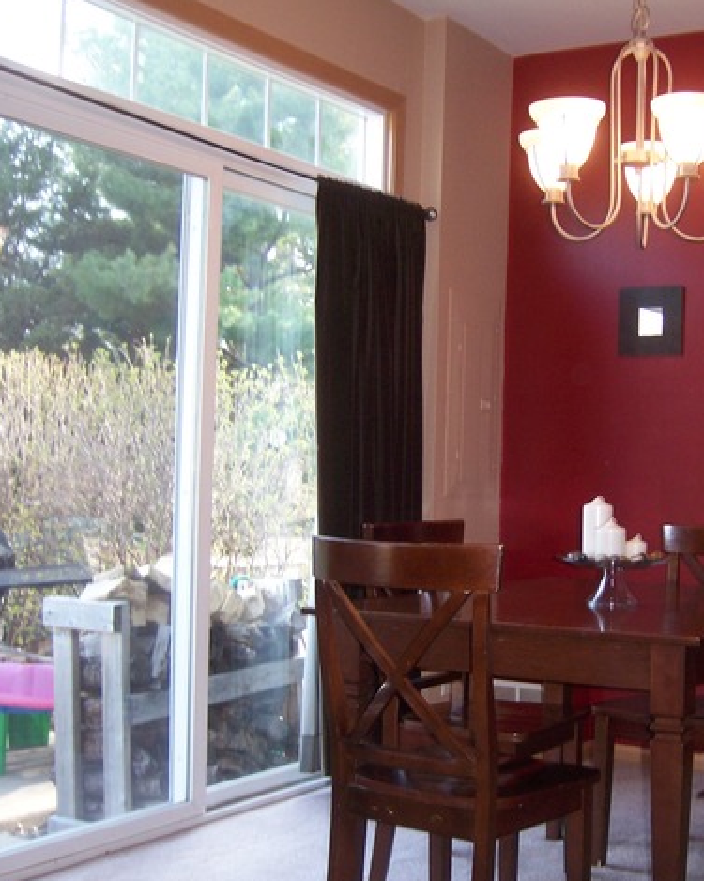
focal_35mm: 48
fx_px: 1251
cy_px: 443
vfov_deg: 38.8
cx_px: 494
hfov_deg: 31.1
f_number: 2.8
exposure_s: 1/60
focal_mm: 6.2
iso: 125
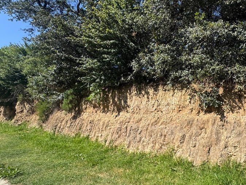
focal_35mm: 25
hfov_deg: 67.2
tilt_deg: +12.8
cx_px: 167
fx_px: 178
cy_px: 83
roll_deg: -1.7
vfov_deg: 54.8
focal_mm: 2.22
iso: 50
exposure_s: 1/932
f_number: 2.2
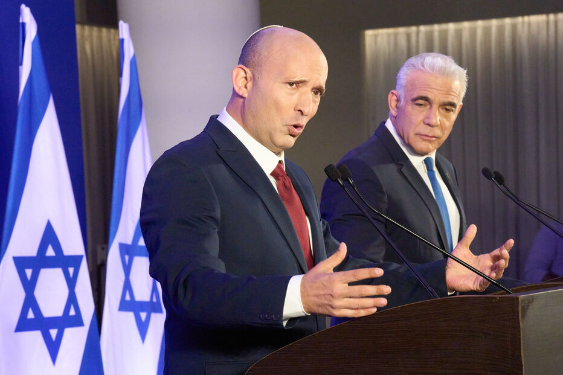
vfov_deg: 10.2
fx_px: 2111
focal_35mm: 135
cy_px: 188
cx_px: 282
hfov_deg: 15.2
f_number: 13
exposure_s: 1/500
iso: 12800
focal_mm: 135
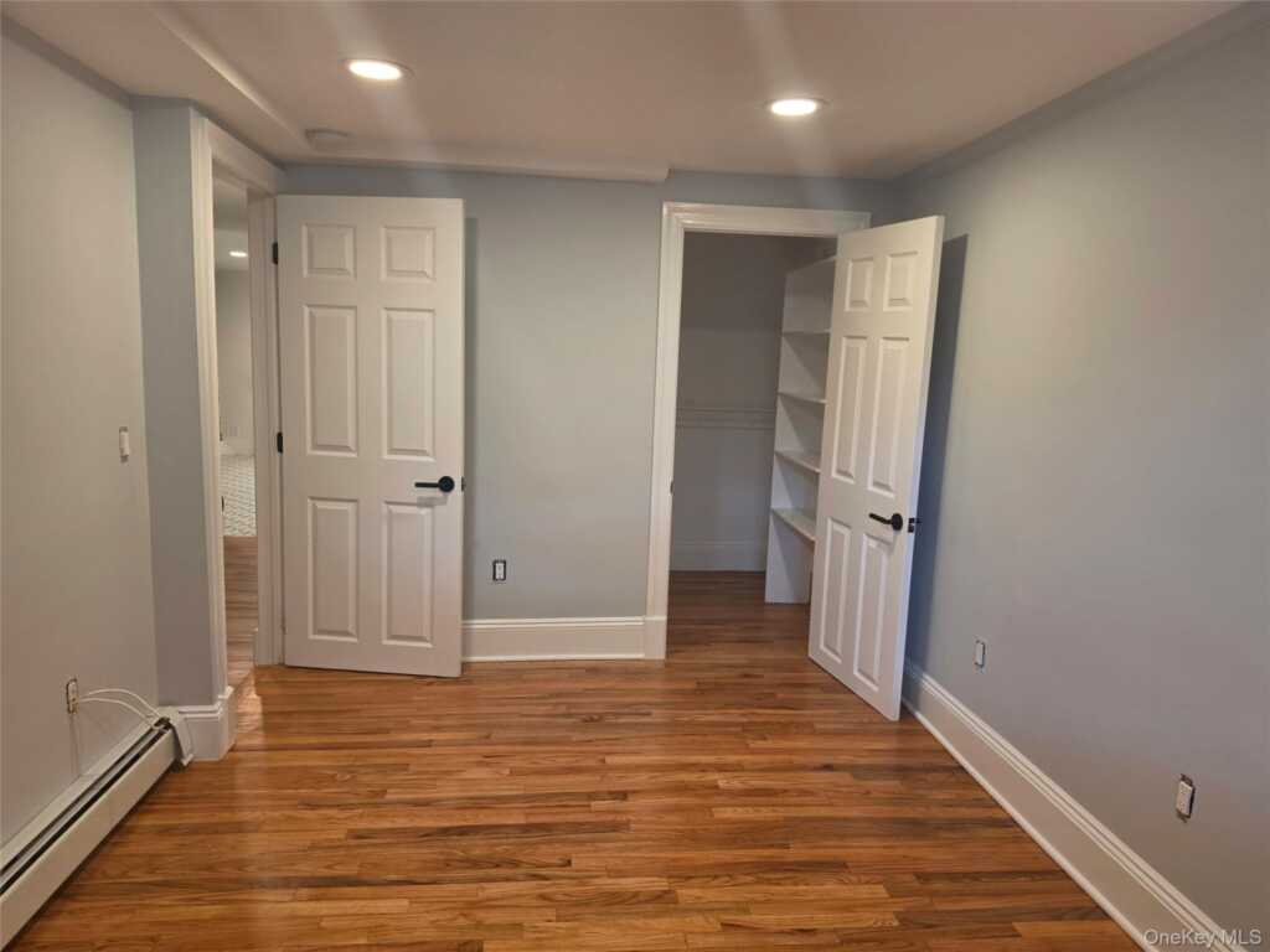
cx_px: 635
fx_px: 844
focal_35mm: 23
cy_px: 476
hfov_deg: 73.9
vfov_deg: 58.9
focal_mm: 6.5
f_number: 1.4
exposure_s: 1/120
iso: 125
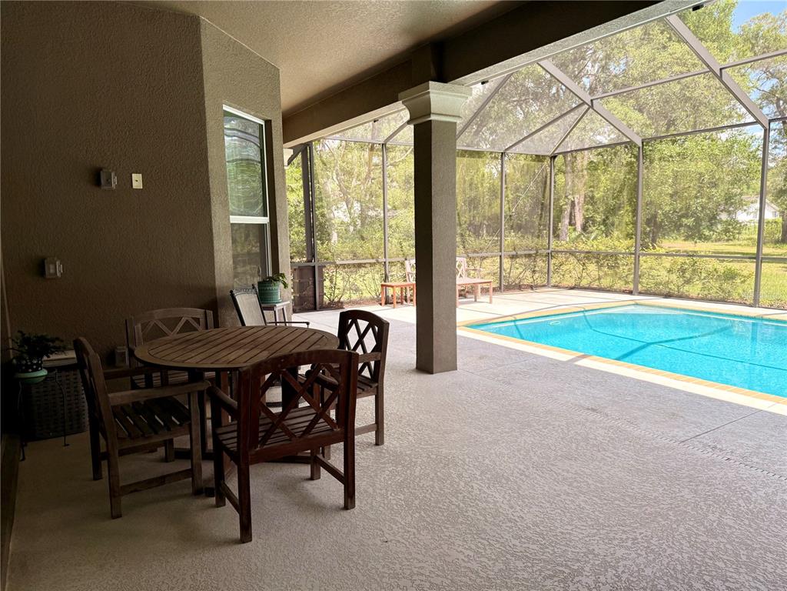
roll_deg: +0.7
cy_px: 296
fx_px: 546
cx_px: 394
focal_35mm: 24
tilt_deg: -7.0
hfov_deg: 71.6
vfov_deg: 56.8
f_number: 1.78
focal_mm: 6.76
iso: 100
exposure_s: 1/967
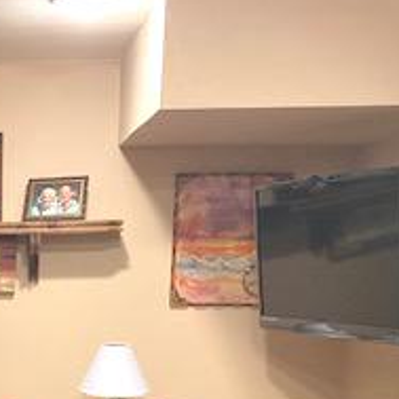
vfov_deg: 21.4
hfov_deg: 20.5
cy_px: 395
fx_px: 1017
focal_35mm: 78
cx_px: -99
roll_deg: -0.7
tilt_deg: -8.4
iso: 400
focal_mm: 4.25
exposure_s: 1/60
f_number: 1.8
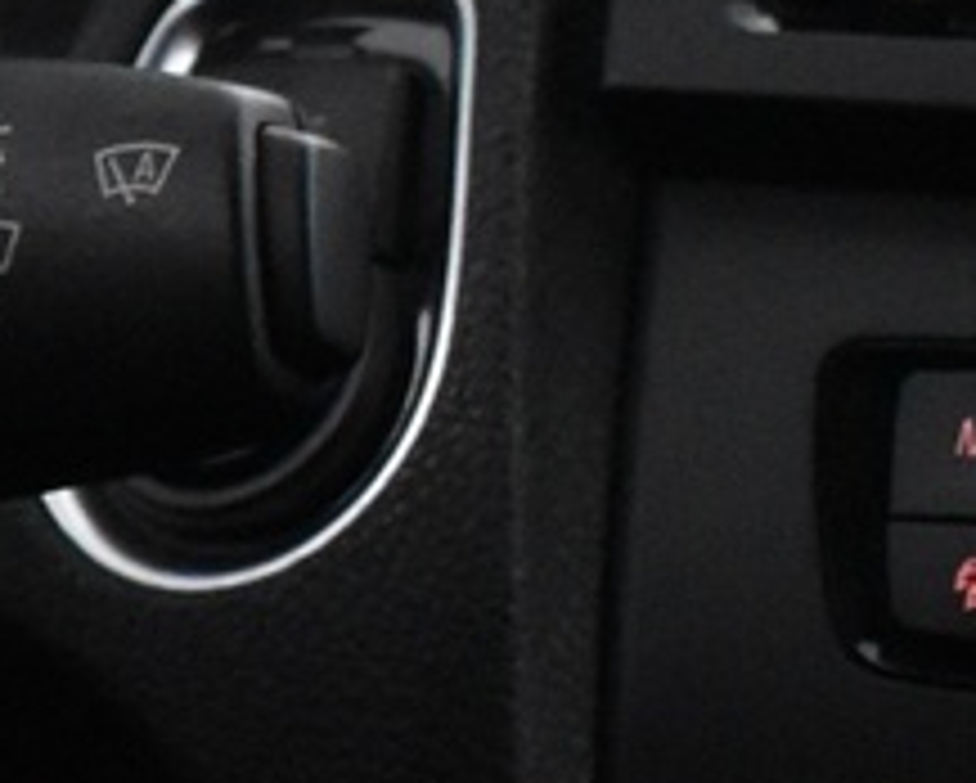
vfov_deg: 4.9
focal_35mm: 315
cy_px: 256
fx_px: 9107
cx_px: -2134
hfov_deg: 5.7
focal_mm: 30
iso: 3200
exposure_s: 1/50
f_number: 4.2
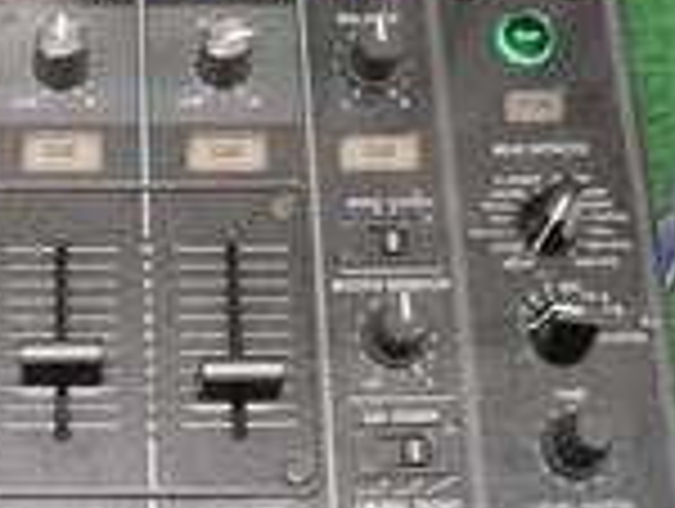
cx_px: 63
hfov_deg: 21.0
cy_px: -2
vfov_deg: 16.0
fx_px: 1777
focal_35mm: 91
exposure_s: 1/15
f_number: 2.8
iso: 200
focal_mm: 6
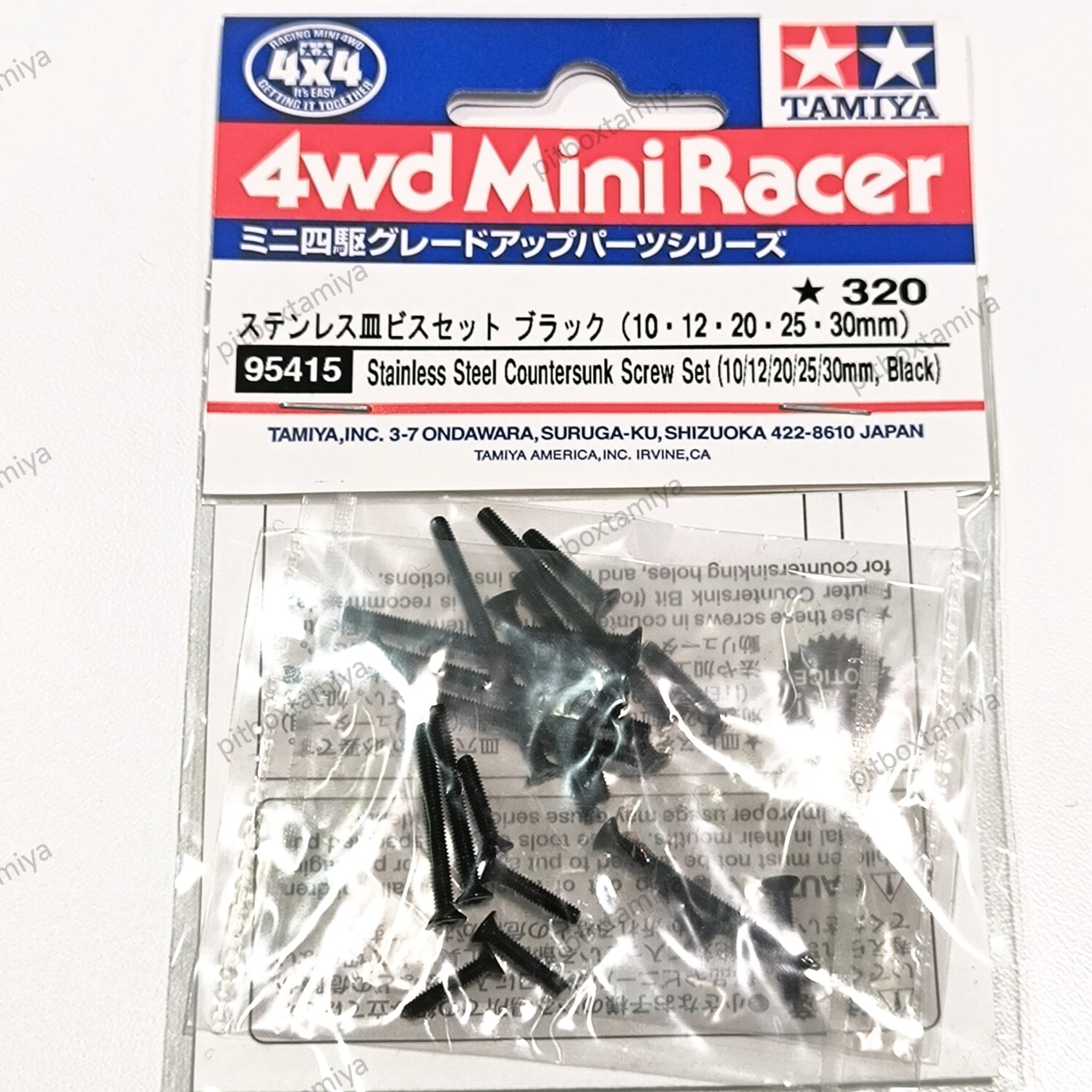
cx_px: 586
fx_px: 2677
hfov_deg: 23.1
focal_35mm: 75
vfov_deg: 23.1
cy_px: 568
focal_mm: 6.92
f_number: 1.9
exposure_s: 1/101
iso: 250
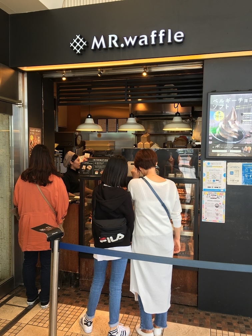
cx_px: 126
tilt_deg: -1.8
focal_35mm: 29
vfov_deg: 61.7
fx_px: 281
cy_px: 168
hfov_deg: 48.2
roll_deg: -0.4
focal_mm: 4.15
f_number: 2.2
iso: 25
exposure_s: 1/40
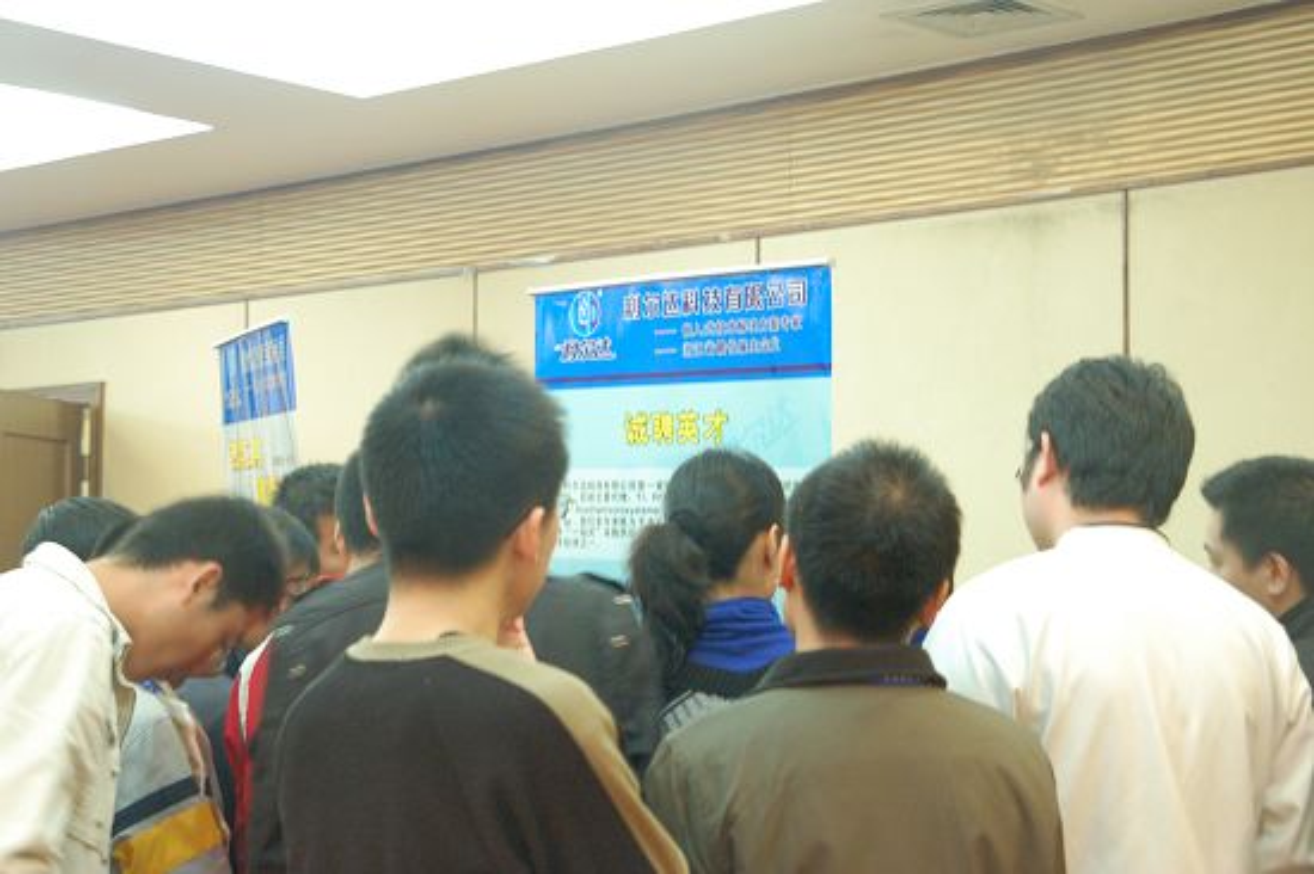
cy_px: 437
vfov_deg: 22.6
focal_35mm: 60
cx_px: 657
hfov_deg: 33.4
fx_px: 2189
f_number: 6.3
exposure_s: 1/10
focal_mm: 40
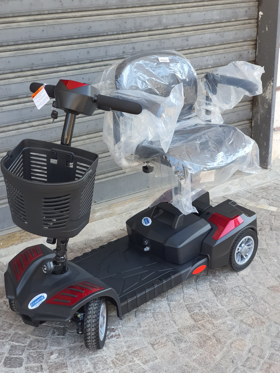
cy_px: 186
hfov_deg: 28.0
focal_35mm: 52
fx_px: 561
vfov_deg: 36.8
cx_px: 140
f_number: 2.1
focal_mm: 6
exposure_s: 1/100
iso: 50
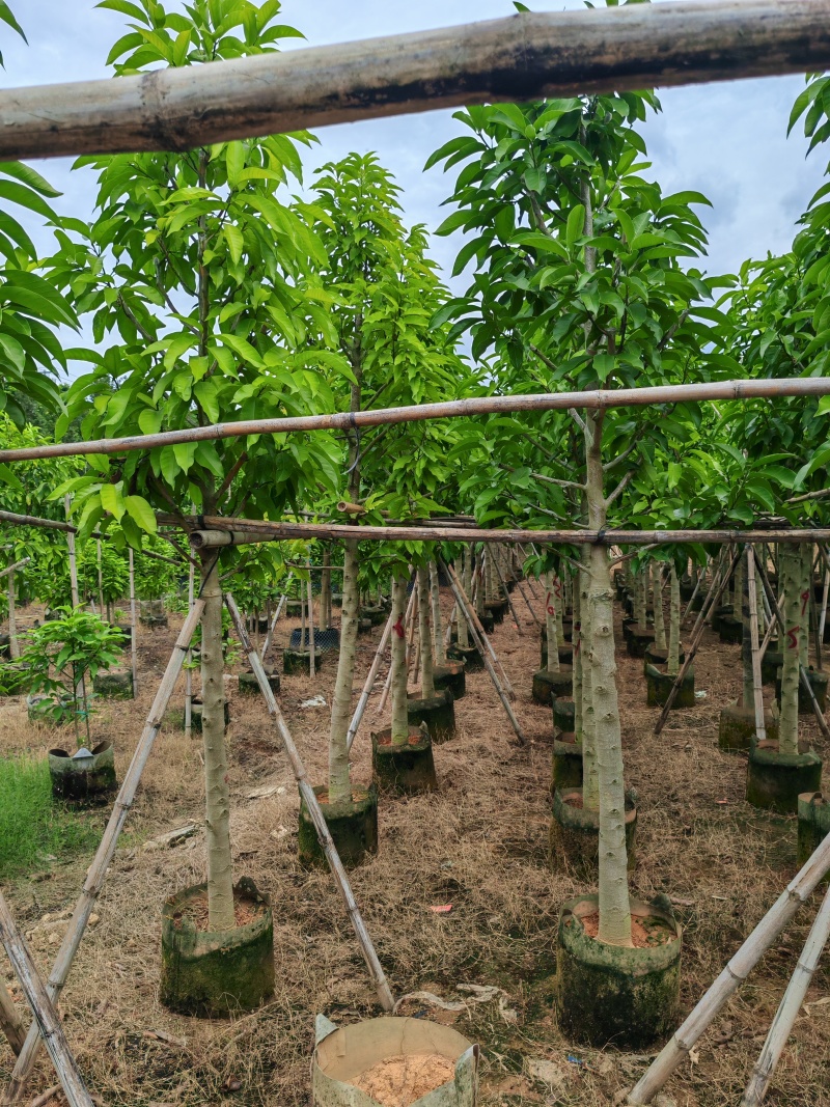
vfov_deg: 65.3
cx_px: 415
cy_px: 554
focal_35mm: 27
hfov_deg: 51.3
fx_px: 863
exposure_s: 1/1500
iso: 50
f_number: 1.95
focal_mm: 5.52
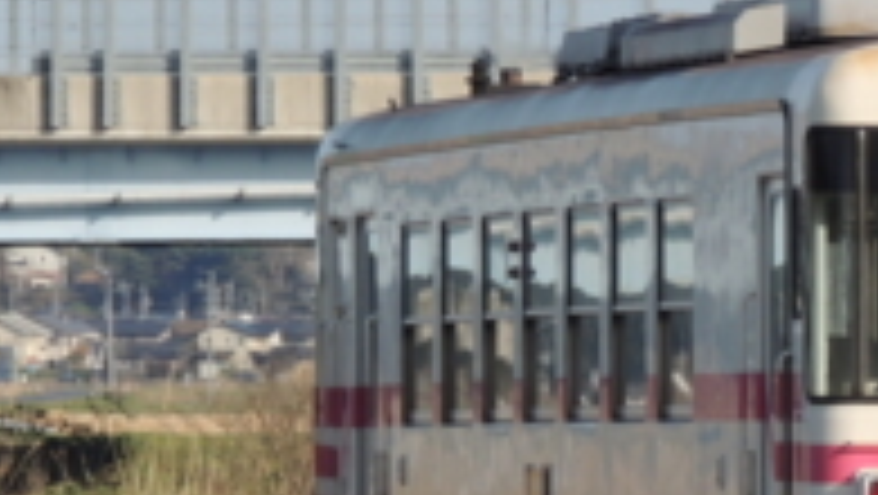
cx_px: 964
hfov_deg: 2.5
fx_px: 20315
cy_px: 369
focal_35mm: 872
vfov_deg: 1.4
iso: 140
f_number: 4.8
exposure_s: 1/800
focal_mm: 57.9
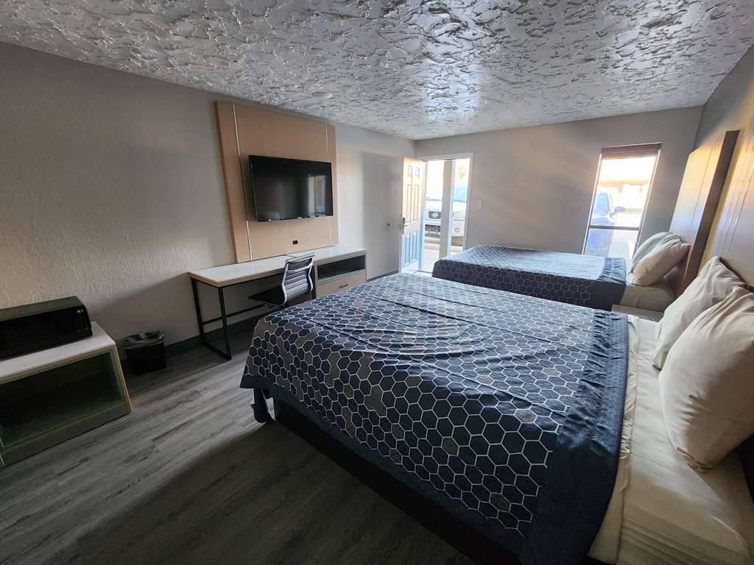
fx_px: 283
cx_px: 377
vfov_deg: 89.9
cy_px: 282
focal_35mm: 13
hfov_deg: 106.2
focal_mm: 2.2
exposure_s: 1/30
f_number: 2.2
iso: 320
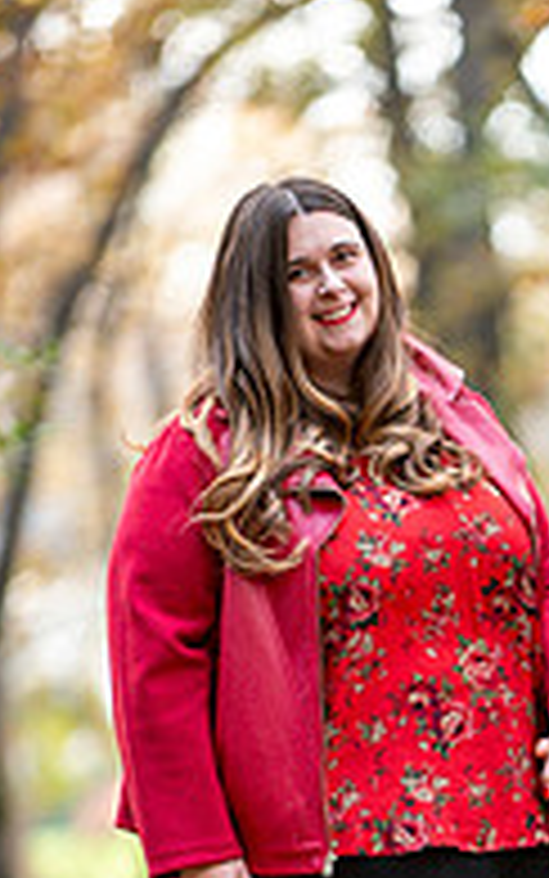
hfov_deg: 2.9
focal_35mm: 446
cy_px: 806
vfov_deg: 4.7
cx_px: 608
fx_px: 10669
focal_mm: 190
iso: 800
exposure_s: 1/125
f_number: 2.8
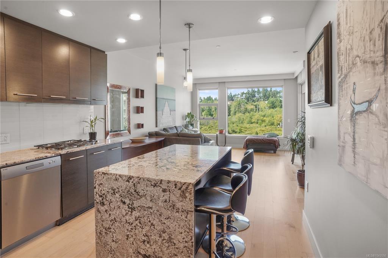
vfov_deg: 67.3
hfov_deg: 90.0
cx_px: 194
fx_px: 194
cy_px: 129
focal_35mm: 18
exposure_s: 1/15
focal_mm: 18
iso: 100
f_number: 8
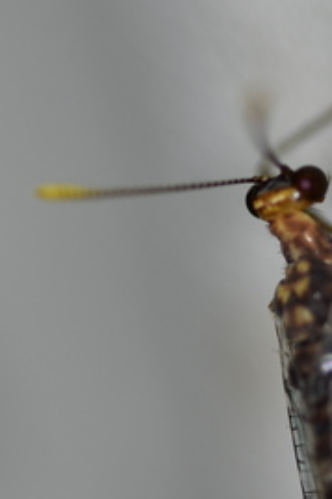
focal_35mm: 375
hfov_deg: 3.7
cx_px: 289
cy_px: 338
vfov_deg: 5.5
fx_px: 5196
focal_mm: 105
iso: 200
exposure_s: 1/30
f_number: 5.6
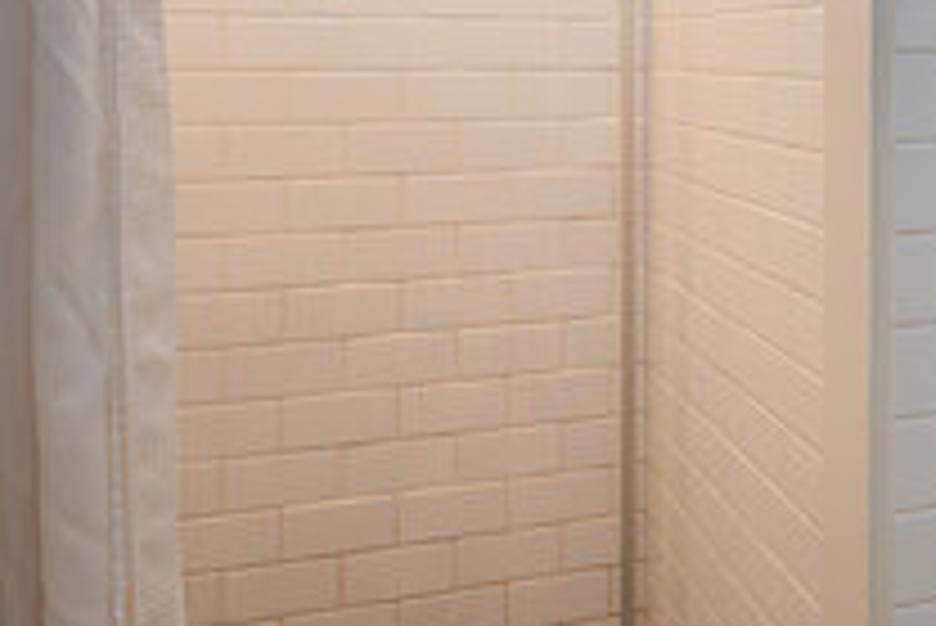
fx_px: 1119
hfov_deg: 42.1
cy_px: 29
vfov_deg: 29.6
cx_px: 824
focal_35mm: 43
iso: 3200
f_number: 5
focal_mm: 14
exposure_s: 1/125
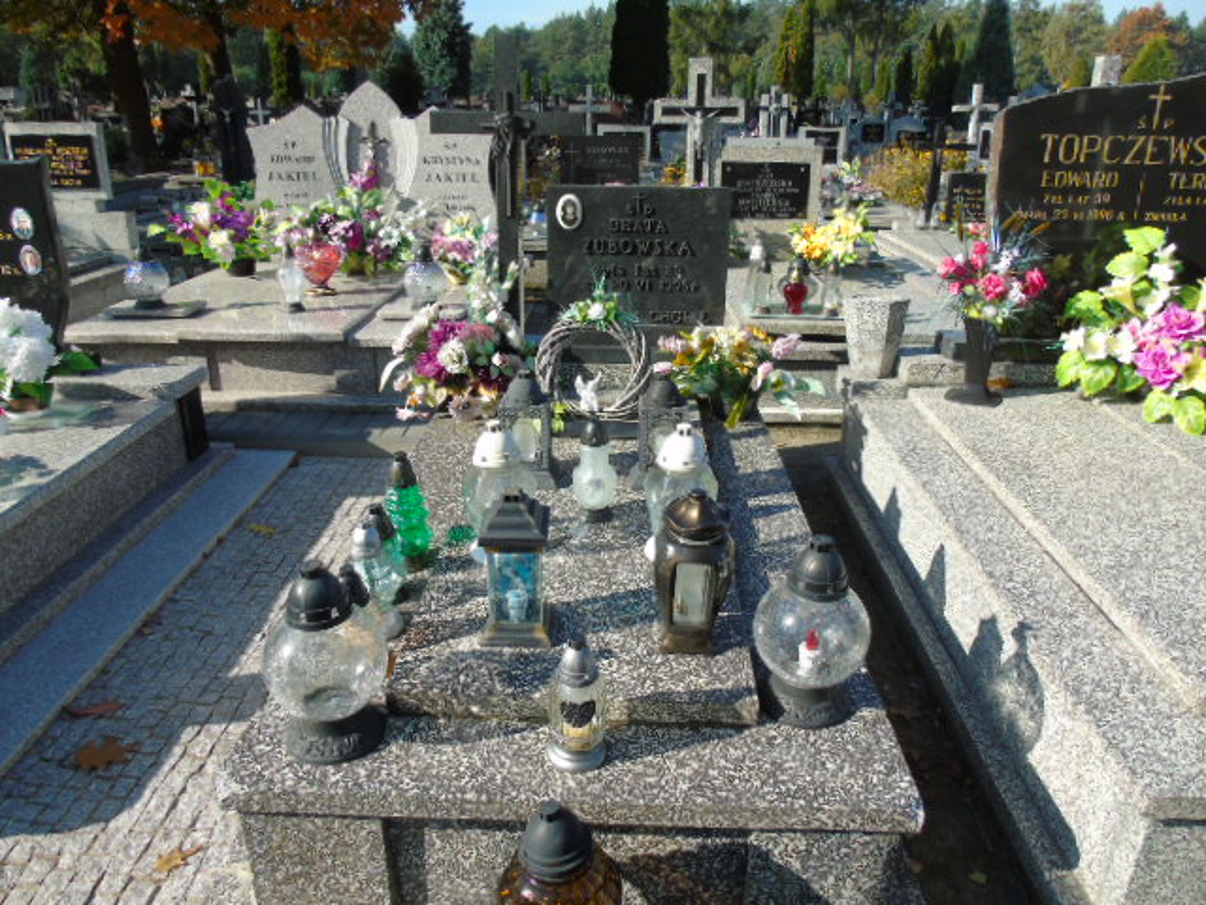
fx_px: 871
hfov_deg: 69.4
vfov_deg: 54.9
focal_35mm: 25
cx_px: 603
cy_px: 452
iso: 80
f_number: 3.4
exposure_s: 1/500
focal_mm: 4.4
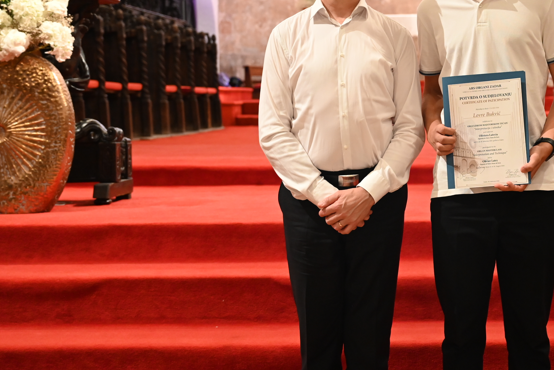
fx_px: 1124
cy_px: 102
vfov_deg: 18.6
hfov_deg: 27.3
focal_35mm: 73
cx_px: 414
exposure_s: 1/50
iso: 2500
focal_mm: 48
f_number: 4
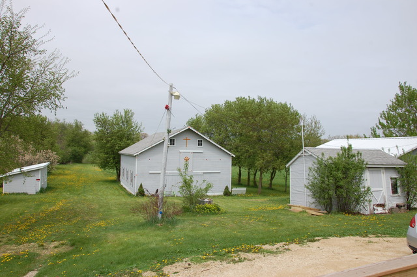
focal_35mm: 27
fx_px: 313
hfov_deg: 67.4
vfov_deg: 47.9
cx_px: 208
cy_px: 138
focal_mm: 18
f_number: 9
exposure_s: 1/320
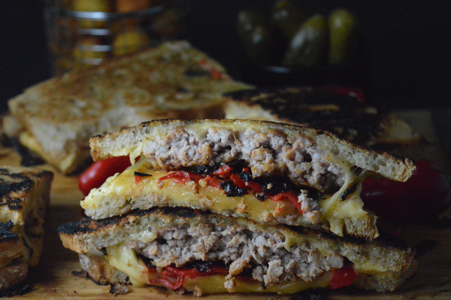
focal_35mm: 102
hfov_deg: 20.1
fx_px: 1272
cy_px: 165
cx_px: 204
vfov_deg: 13.4
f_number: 5.6
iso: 6400
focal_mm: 55
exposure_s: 1/3200
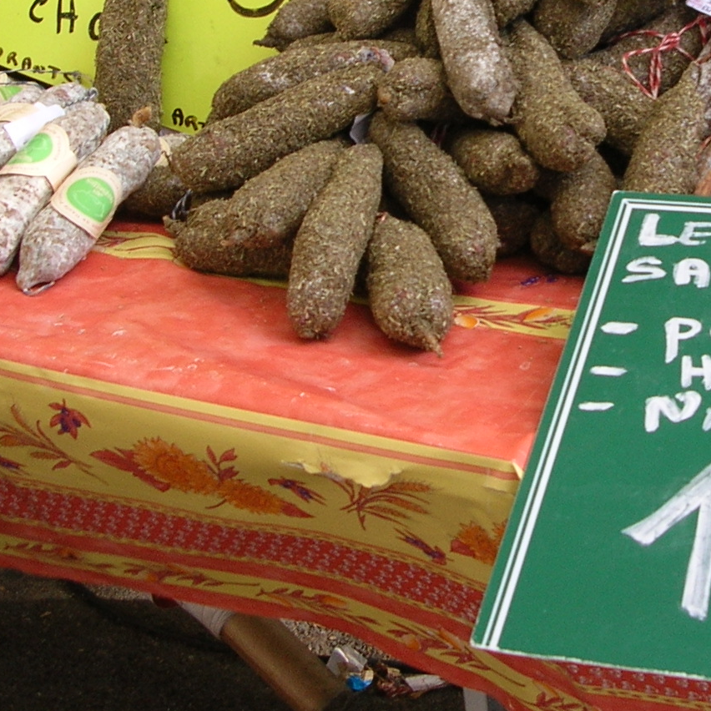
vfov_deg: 20.7
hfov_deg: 20.7
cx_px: 558
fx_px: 1929
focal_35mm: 83
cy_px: 169
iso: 50
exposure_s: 1/166
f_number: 2.8
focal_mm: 5.8
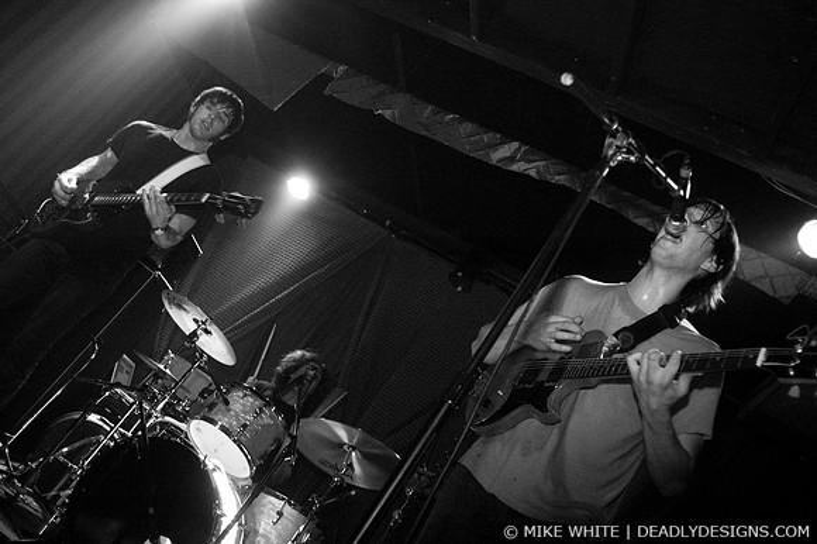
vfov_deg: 43.6
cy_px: 272
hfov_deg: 62.0
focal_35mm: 30
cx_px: 408
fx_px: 680
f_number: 2.8
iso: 800
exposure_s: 1/40
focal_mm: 20
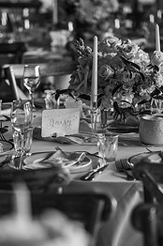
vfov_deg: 14.0
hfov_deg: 9.4
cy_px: 174
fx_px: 994
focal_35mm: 146
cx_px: 39
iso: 1250
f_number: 2.2
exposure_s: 1/200
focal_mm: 85
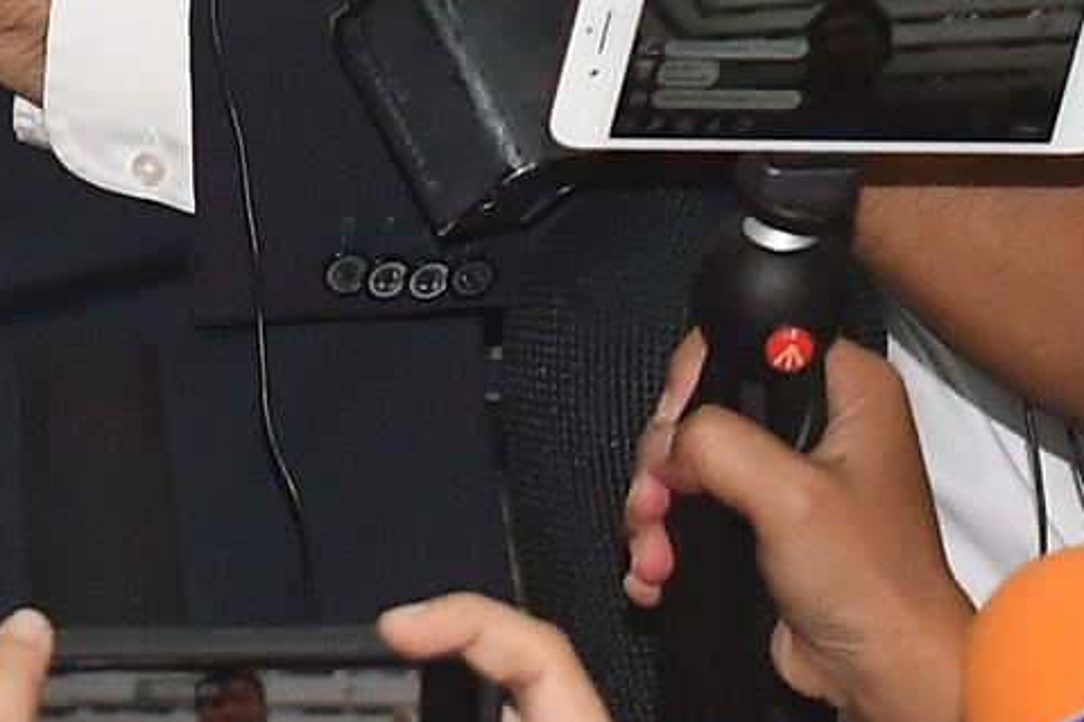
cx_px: 41
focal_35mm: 771
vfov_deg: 1.8
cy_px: -942
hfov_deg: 2.7
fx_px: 23206
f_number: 5
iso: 1600
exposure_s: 1/200
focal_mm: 82
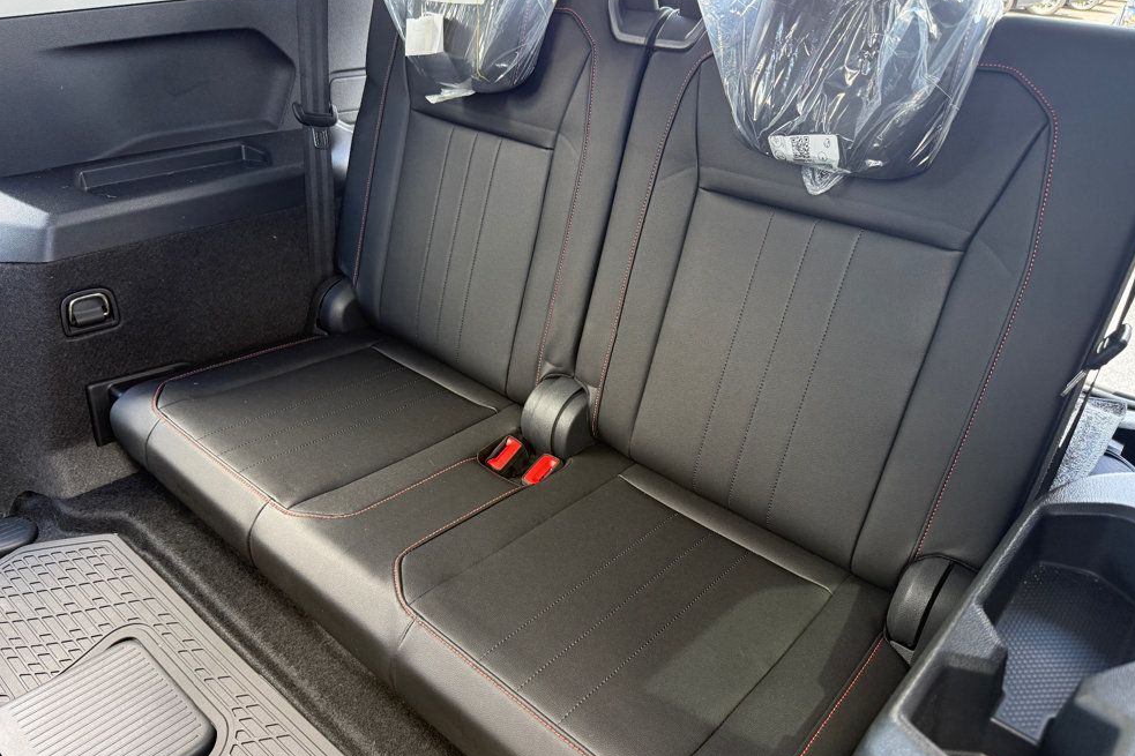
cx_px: 573
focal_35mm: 26
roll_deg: -3.1
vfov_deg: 49.5
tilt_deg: -28.2
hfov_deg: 69.4
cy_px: 362
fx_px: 820
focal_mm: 6.76
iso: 200
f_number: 1.78
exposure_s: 1/133
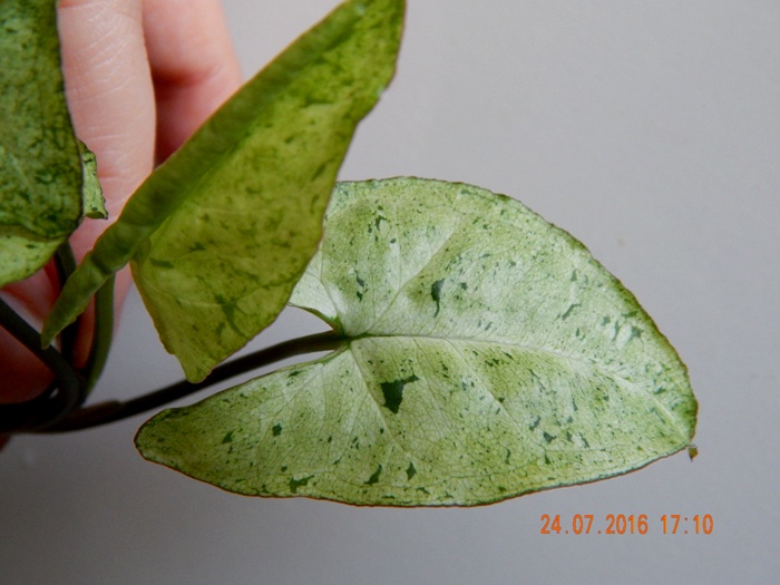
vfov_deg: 33.6
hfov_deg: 43.9
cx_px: 390
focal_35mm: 43
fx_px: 969
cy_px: 292
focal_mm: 7.7
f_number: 3.6
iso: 400
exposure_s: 1/50
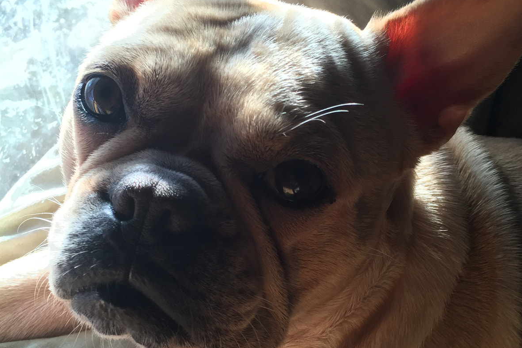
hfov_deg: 47.4
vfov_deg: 32.6
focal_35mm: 41
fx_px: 595
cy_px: 196
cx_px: 265
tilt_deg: -46.8
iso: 64
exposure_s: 1/120
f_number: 2.2
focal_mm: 4.15
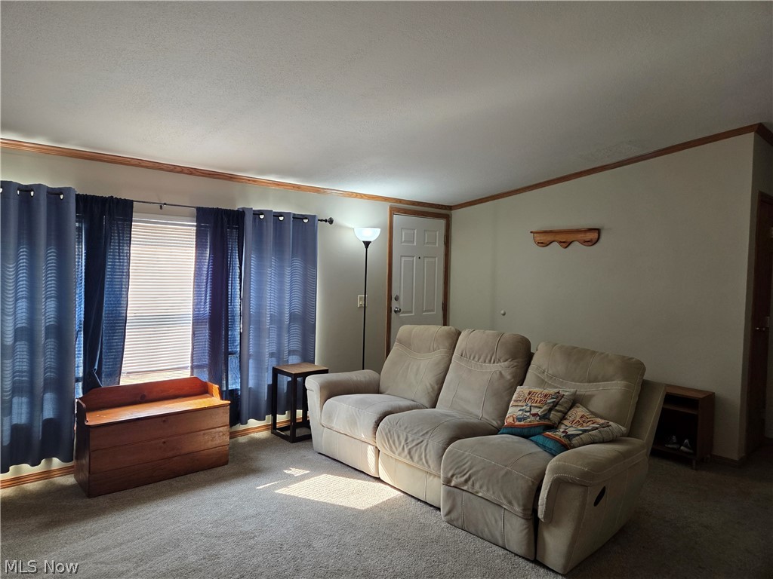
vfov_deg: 58.9
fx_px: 514
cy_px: 290
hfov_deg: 73.9
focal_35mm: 23
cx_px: 386
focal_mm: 5.4
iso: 160
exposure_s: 1/120
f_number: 1.8
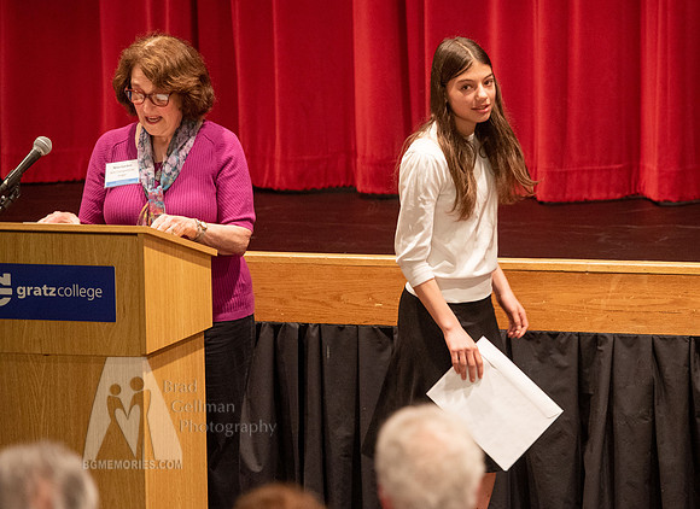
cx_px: 488
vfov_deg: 6.9
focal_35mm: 210
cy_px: 244
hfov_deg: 9.5
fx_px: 4200
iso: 2500
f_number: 2.8
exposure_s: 1/80
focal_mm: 155
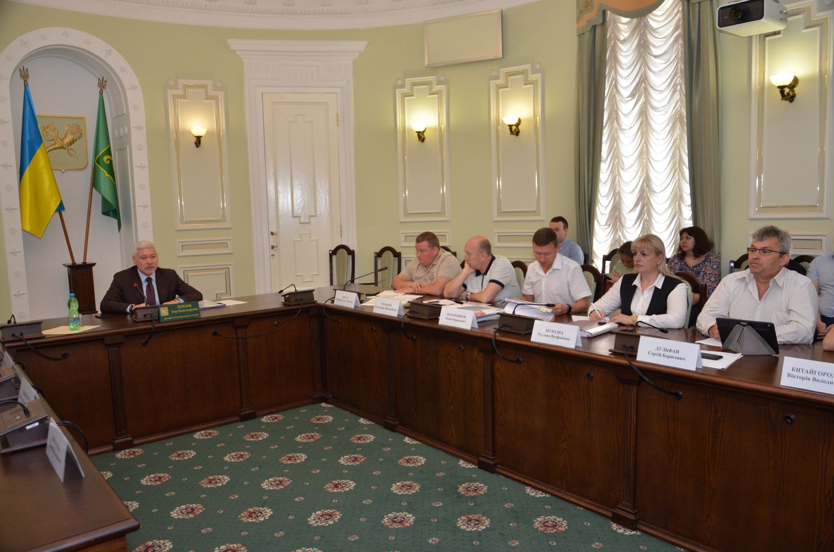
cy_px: 276
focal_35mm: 27
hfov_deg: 67.5
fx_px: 624
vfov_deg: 47.7
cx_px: 417
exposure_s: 1/250
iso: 800
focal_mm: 18
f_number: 3.5
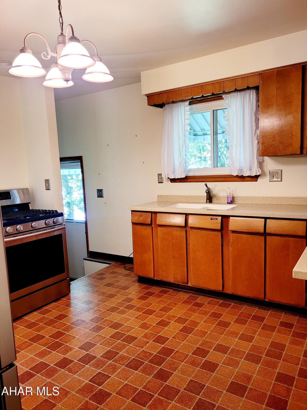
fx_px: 307
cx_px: 154
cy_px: 205
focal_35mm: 26
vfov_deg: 67.3
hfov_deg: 53.1
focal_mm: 5.4
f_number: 1.8
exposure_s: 1/60.2
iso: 200
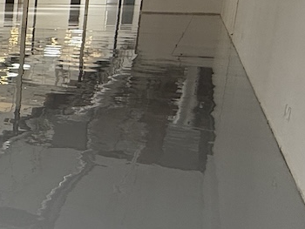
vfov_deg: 26.0
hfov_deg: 23.1
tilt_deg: -10.0
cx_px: -211
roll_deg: +0.1
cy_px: 75
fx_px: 494
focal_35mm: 56
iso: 64
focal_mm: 2.22
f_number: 2.2
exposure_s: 1/99
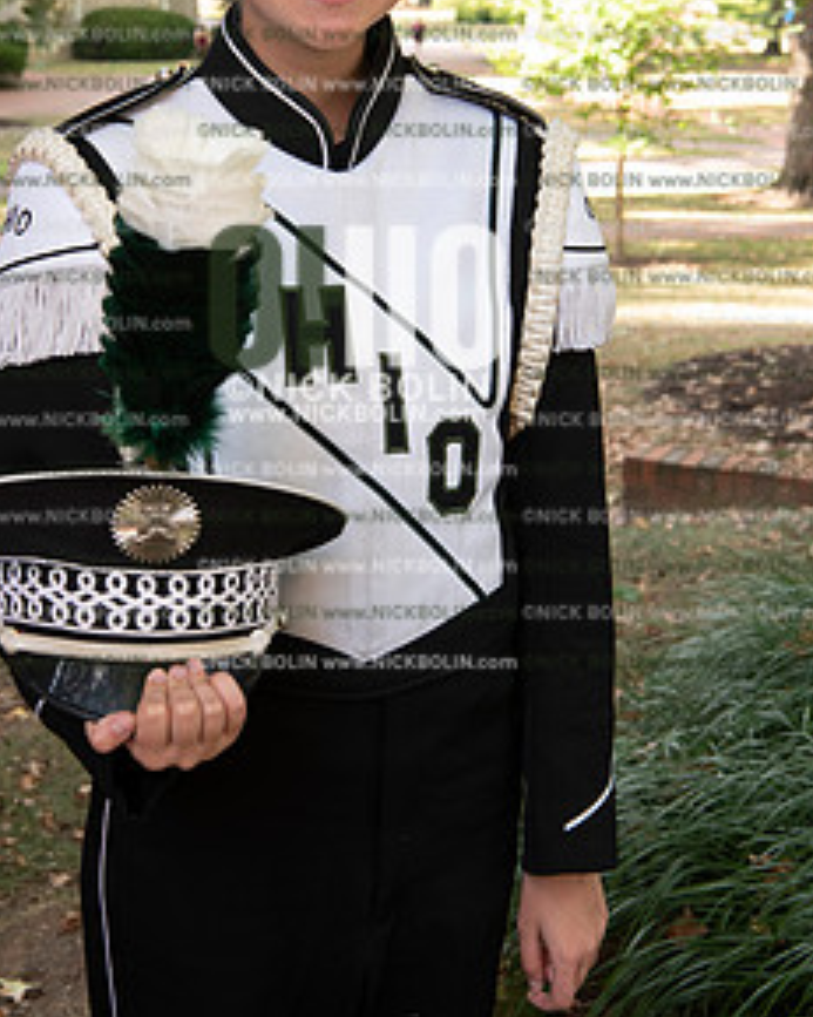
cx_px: 355
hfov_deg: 21.0
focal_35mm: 73
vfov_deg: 25.9
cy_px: 324
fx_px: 2197
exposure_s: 1/100
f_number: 8
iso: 800
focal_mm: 50
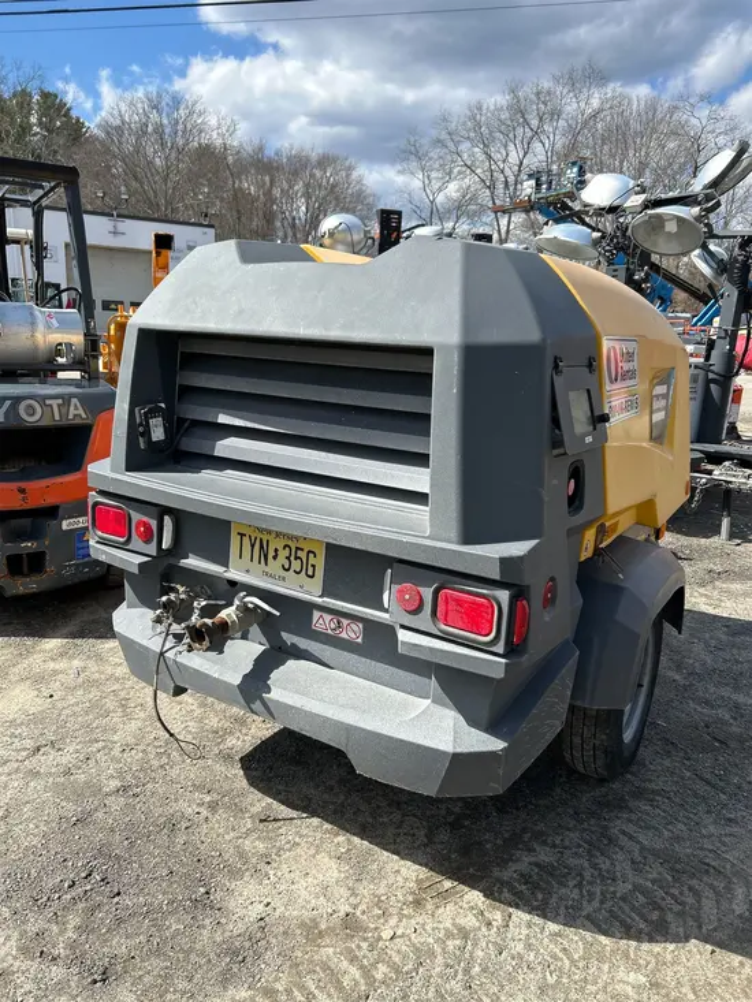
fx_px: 753
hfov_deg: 53.1
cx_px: 376
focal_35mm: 26
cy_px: 501
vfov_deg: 67.3
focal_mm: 5.7
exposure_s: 1/2994
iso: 50
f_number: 1.5
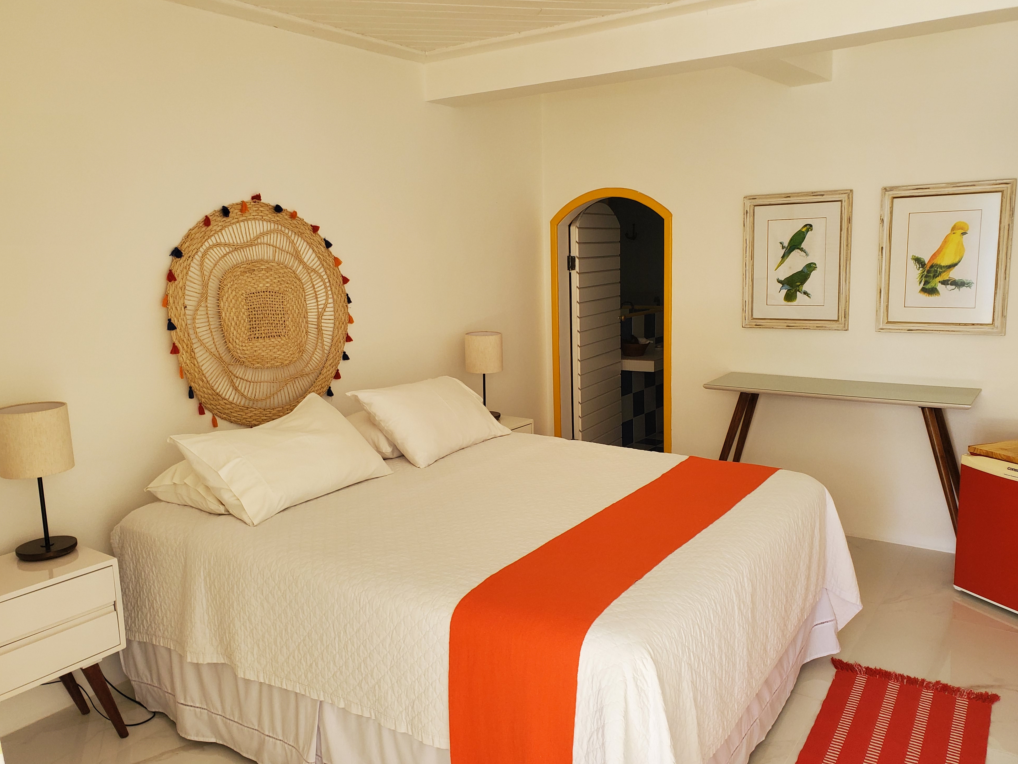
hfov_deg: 65.3
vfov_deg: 51.4
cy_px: 377
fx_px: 794
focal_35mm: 27
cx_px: 523
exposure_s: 1/100
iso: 125
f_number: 2.4
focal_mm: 4.3
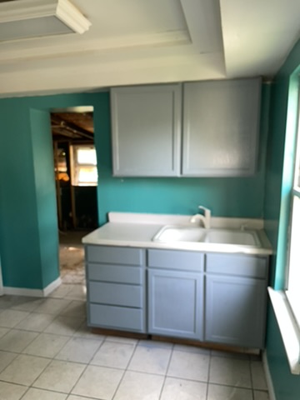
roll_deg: +1.1
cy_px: 200
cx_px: 150
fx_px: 300
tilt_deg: -8.4
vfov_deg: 67.3
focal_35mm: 26
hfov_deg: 53.1
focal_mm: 4.2
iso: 64
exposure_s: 1/31
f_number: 1.6
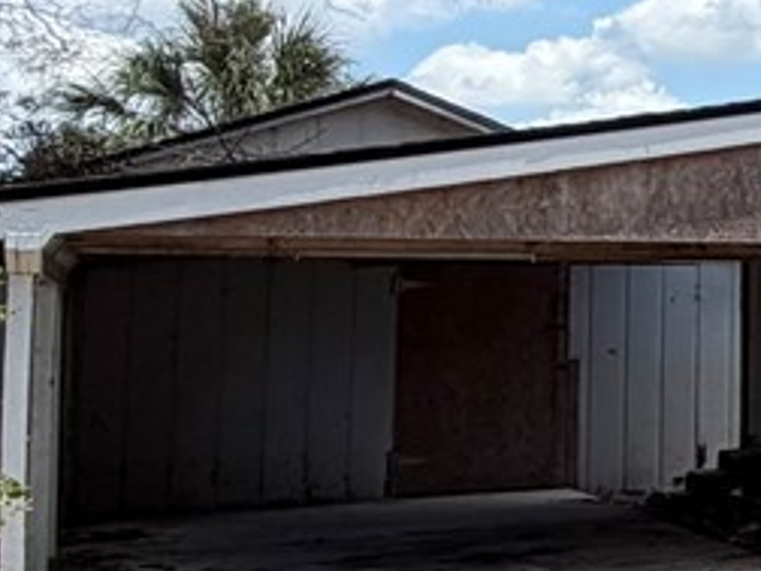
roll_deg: +0.6
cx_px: 1878
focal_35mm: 89
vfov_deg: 16.6
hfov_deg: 14.1
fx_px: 1957
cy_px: 215
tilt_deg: +3.2
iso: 32
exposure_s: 1/770
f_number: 2.2
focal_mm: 2.22
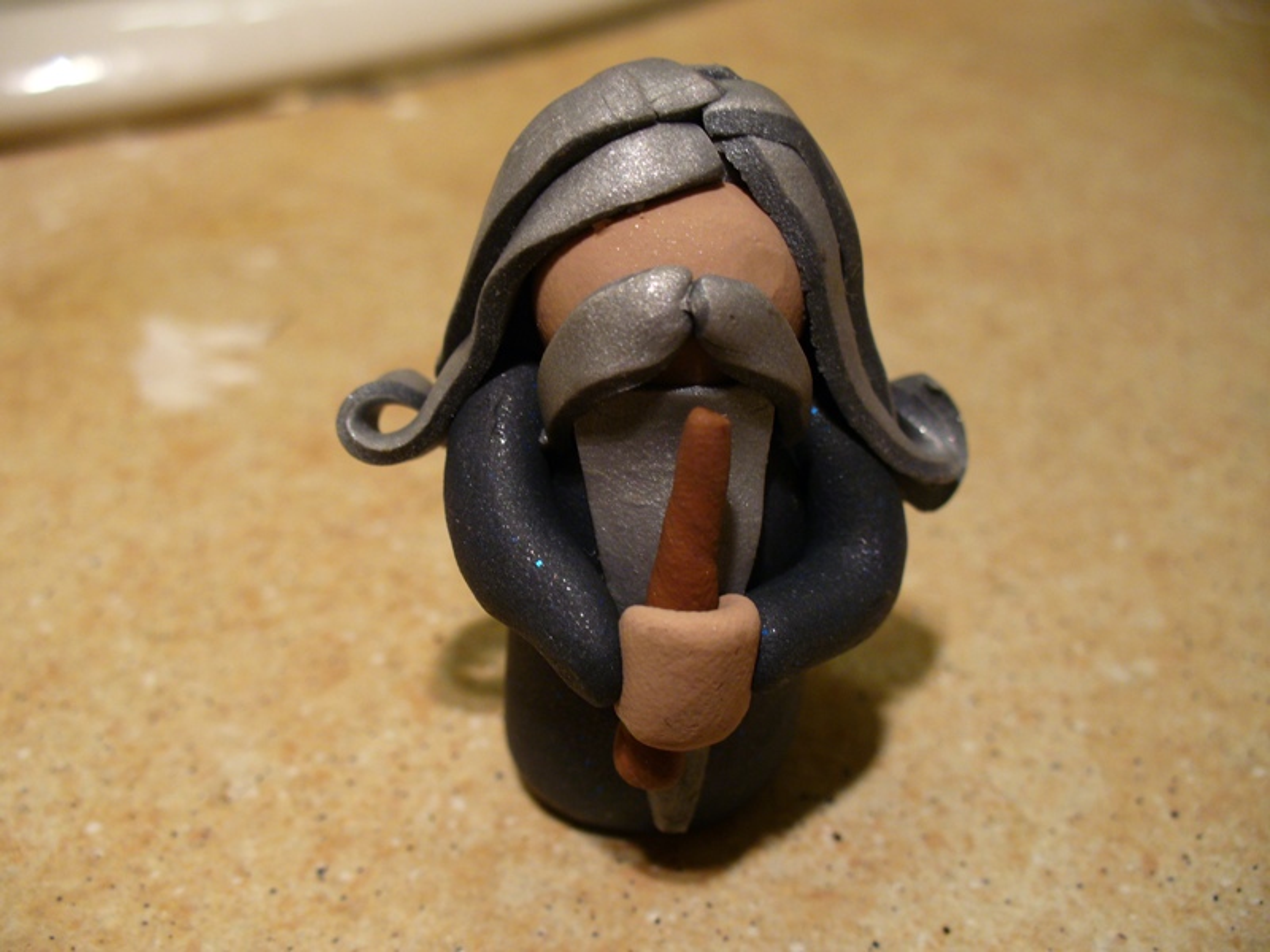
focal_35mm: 37
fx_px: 1357
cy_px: 476
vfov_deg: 38.7
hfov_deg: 50.1
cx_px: 635
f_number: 2.8
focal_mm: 6.1
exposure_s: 1/50
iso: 100
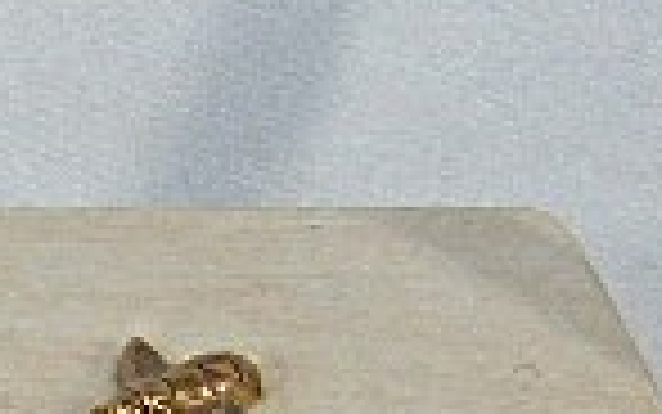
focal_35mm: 222
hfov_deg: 8.9
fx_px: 4007
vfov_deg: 5.8
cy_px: 837
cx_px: -676
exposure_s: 1/46.7
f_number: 3.5
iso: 160
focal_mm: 5.4
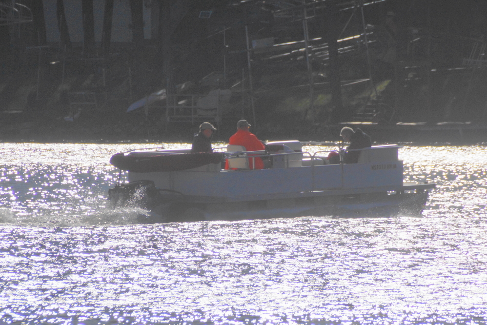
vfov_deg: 3.7
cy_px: 162
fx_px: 5074
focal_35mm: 375
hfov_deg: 5.5
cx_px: 244
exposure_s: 1/800
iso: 100
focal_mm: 250
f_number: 9
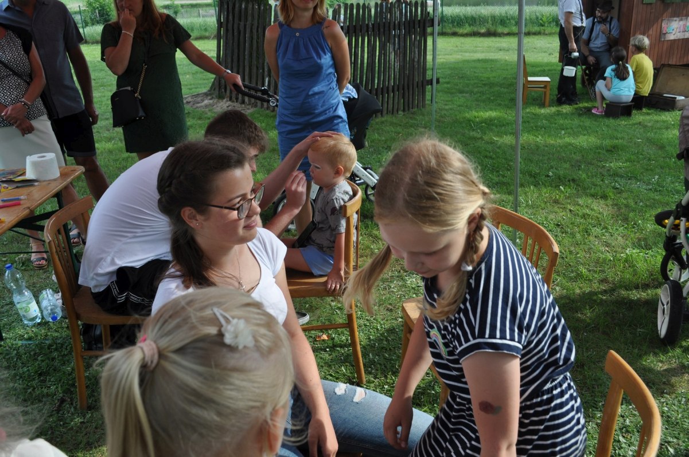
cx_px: 344
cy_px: 228
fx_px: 631
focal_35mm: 33
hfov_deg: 57.3
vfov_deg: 39.9
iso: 200
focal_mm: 22
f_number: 7.1
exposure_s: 1/200
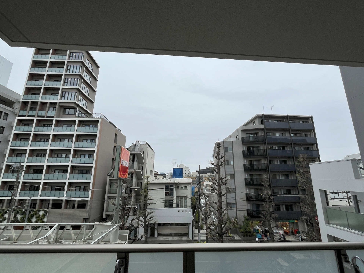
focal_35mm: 16
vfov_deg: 78.1
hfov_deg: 94.5
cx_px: 182
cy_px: 136
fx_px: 168
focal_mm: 1.54
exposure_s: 1/314
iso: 32
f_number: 2.4
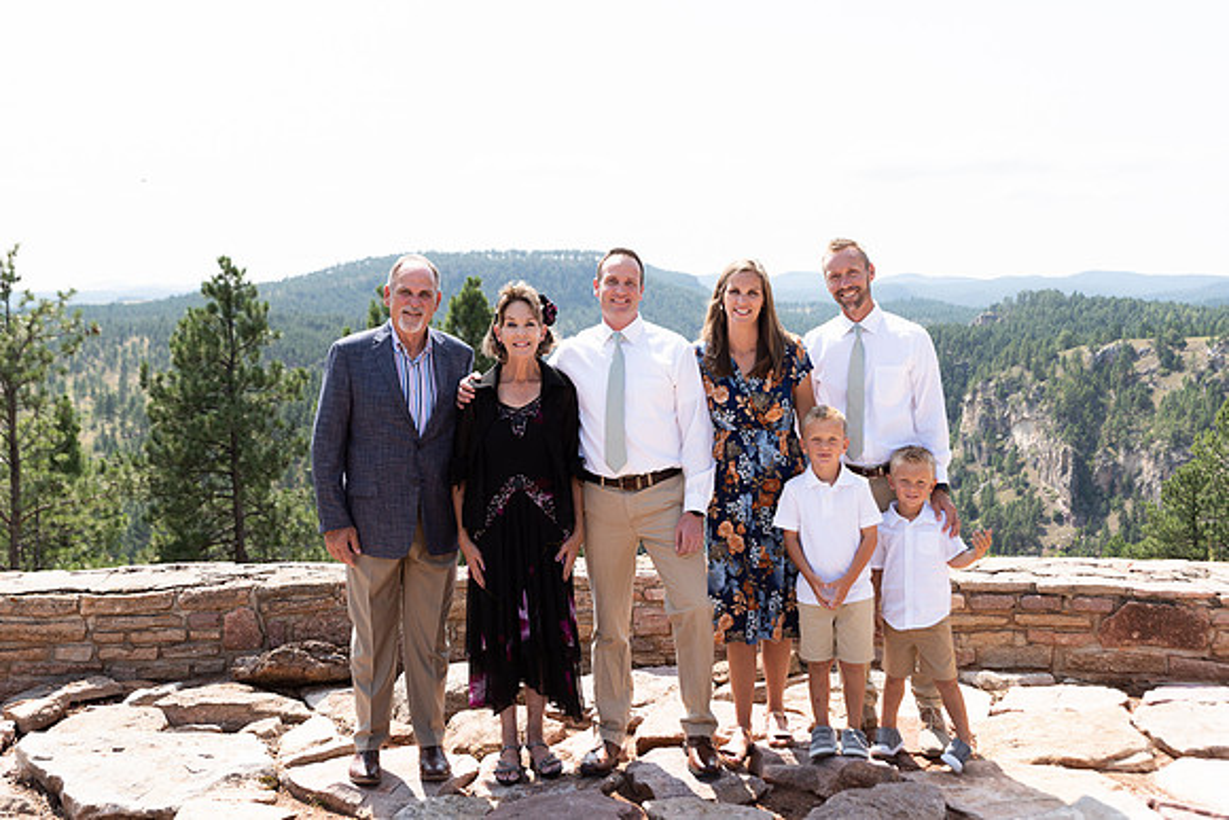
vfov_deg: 31.9
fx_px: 1434
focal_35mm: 42
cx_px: 614
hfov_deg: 46.4
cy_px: 410
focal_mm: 42
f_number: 4.5
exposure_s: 1/400
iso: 80
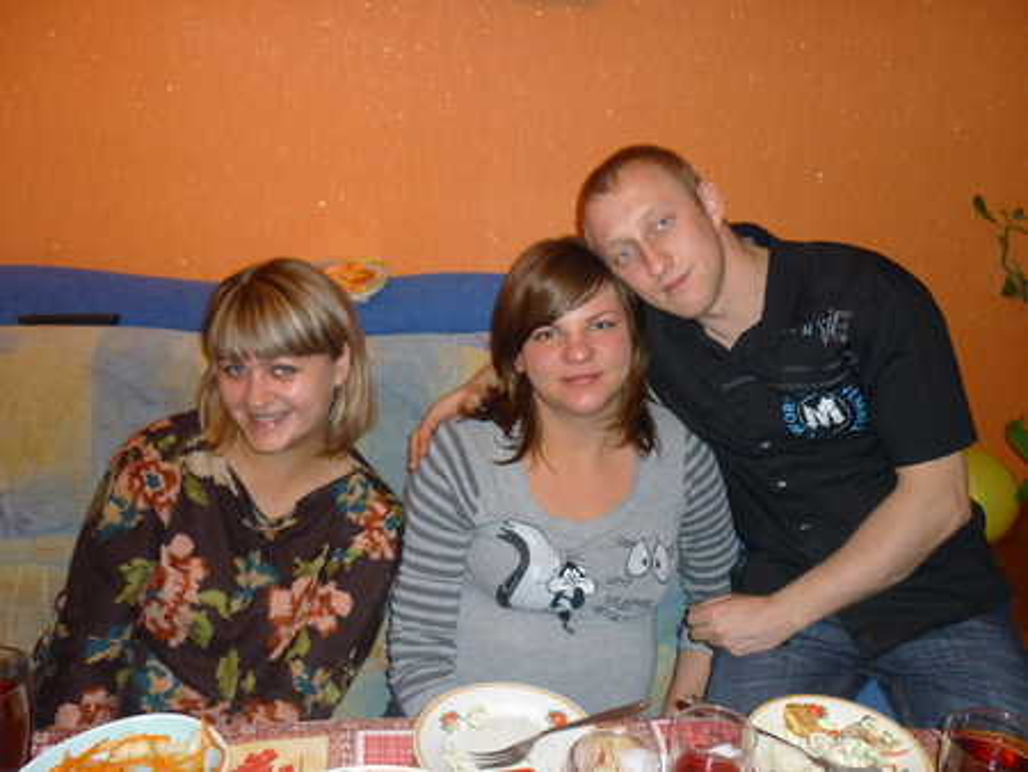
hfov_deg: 55.3
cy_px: 386
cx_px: 514
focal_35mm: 33
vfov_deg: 43.0
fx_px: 981
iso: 100
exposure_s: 1/30
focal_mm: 5.5
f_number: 2.8
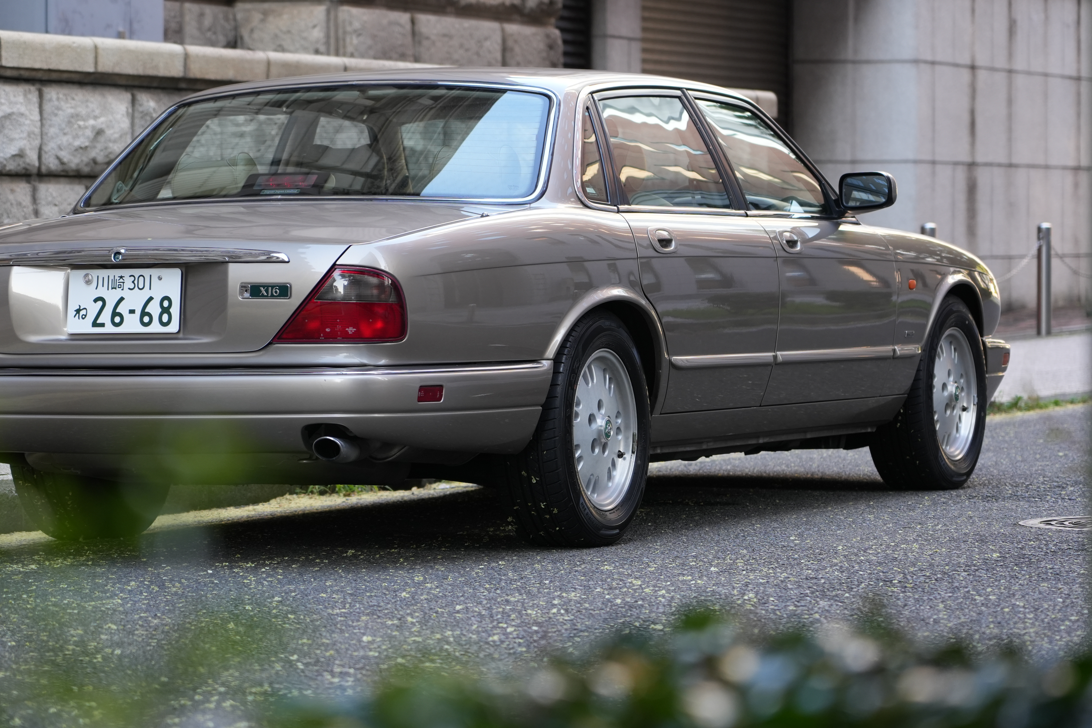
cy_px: 318
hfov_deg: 14.2
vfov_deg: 9.5
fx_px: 4368
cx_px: 449
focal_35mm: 144
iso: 640
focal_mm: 105
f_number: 4
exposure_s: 1/160
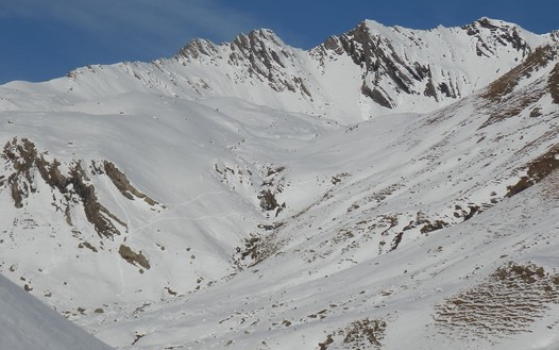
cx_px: 272
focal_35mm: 113
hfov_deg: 18.4
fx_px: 1722
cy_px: 233
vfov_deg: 11.6
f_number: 12.4
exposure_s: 1/250
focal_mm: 11.9
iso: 80
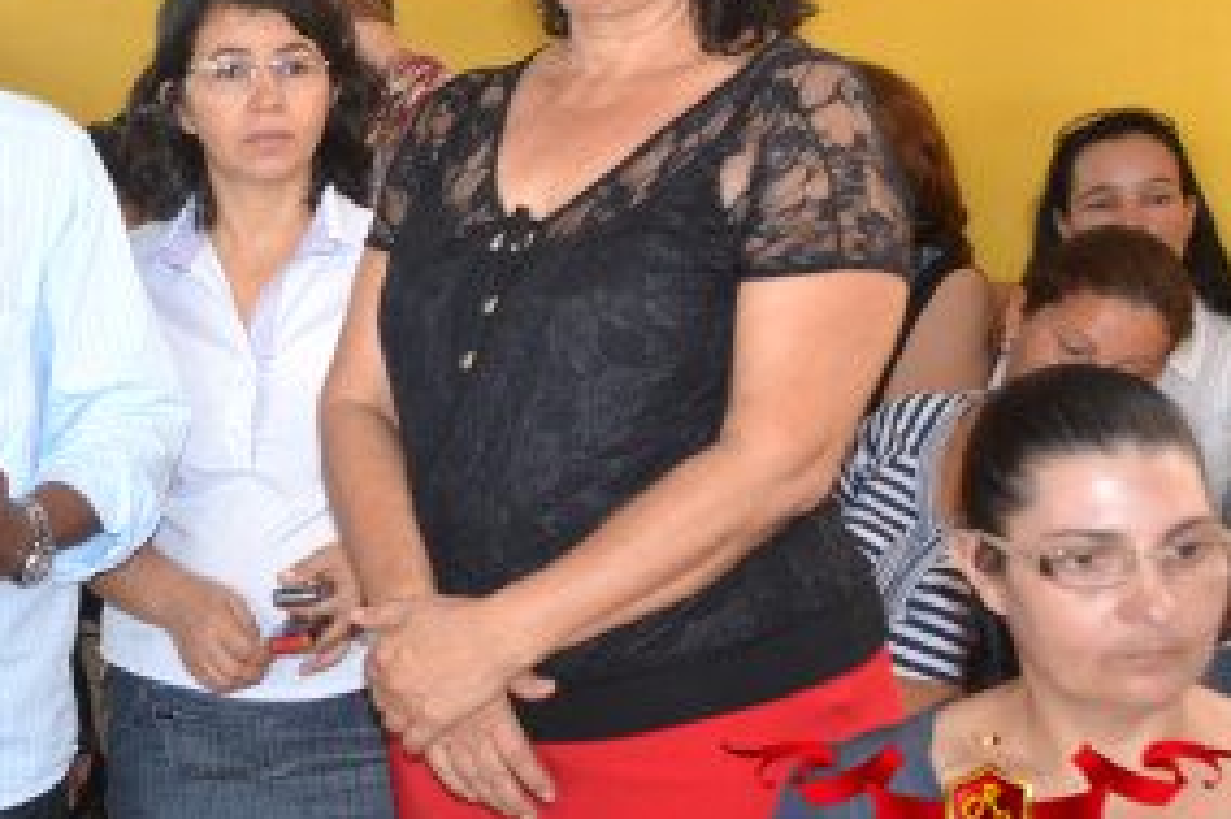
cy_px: 310
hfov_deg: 26.8
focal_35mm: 74
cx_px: 234
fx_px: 2529
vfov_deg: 18.4
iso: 1600
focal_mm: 28
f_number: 4
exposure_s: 1/60
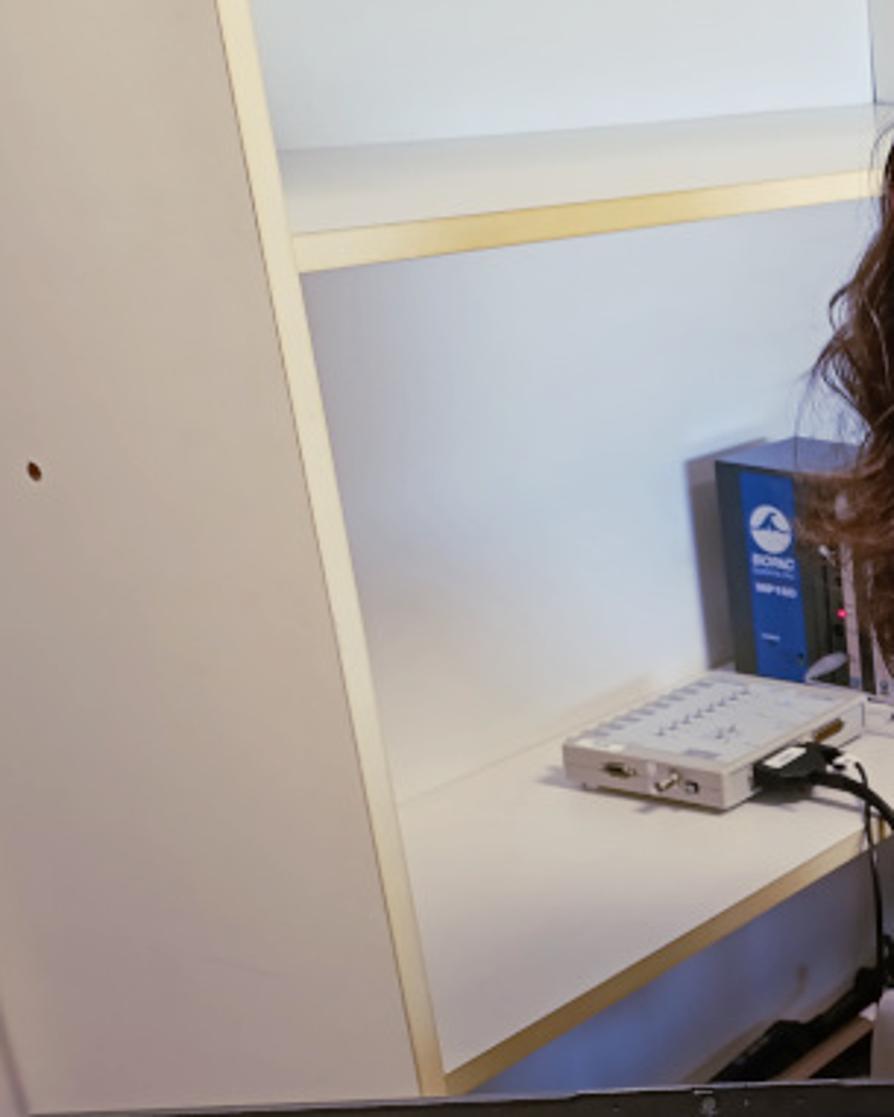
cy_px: 902
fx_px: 1951
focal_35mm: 59
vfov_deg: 31.1
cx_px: 1407
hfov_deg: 21.1
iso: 500
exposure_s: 1/100
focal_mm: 6.14
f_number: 1.6
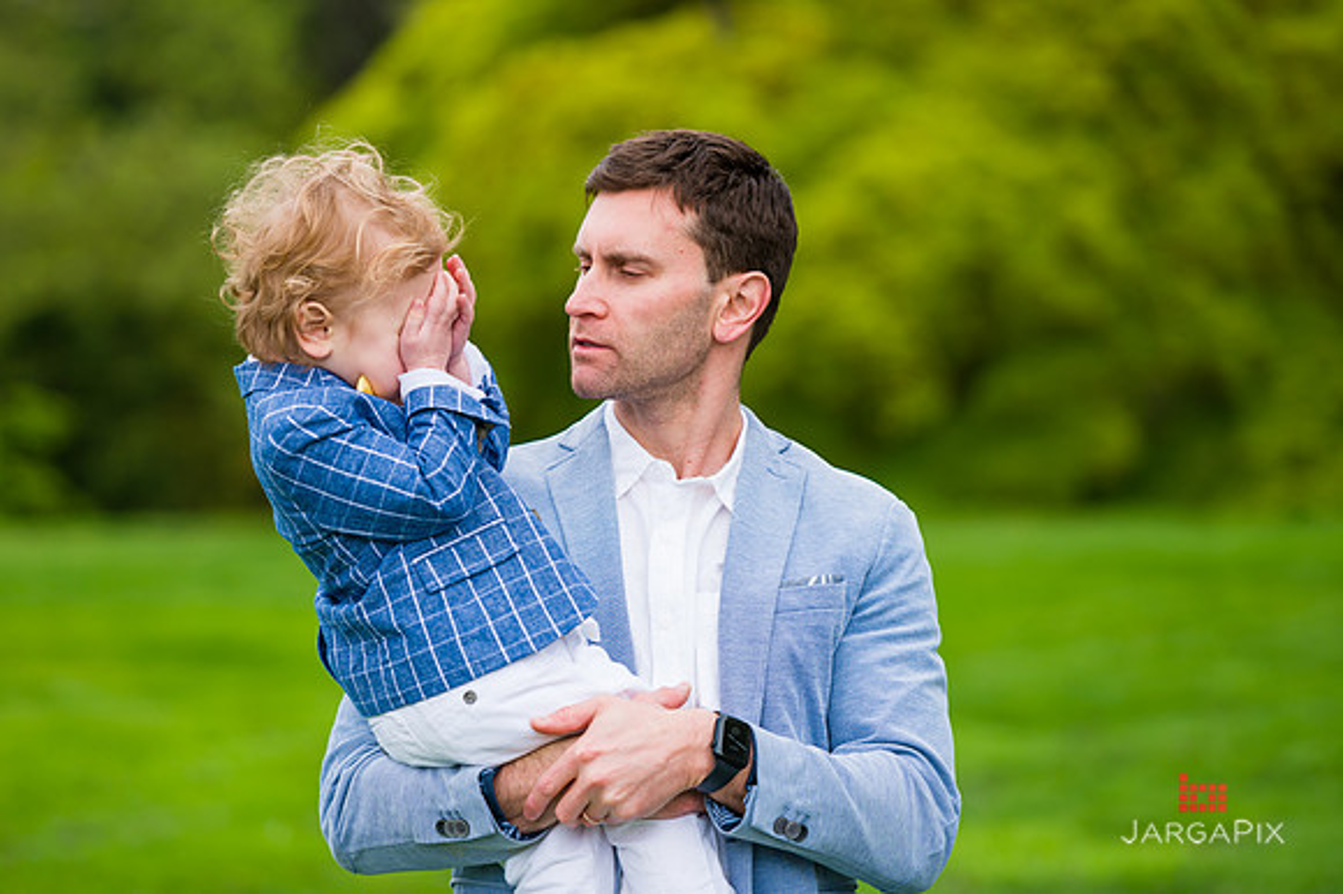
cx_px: 672
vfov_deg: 9.1
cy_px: 447
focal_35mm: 150
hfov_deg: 13.7
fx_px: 5592
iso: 200
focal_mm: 150
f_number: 3.5
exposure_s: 1/800
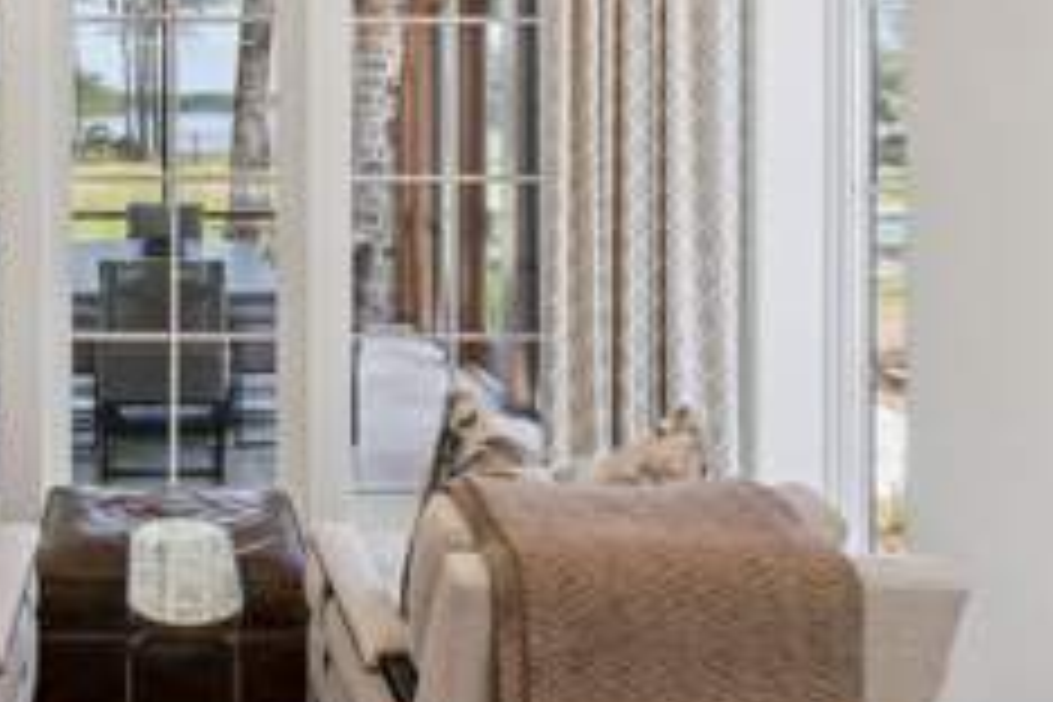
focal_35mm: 37
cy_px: 122
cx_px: 162
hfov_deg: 48.0
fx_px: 1082
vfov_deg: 34.6
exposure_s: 1/25
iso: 250
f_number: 8
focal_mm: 18
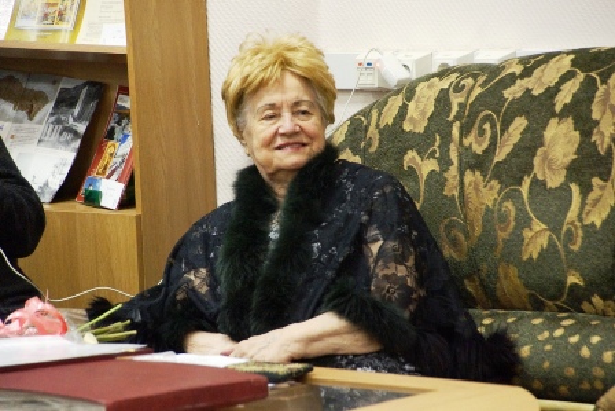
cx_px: 308
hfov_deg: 9.1
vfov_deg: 6.1
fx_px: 3845
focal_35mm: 225
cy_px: 206
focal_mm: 150
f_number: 6.3
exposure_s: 1/30
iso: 2000
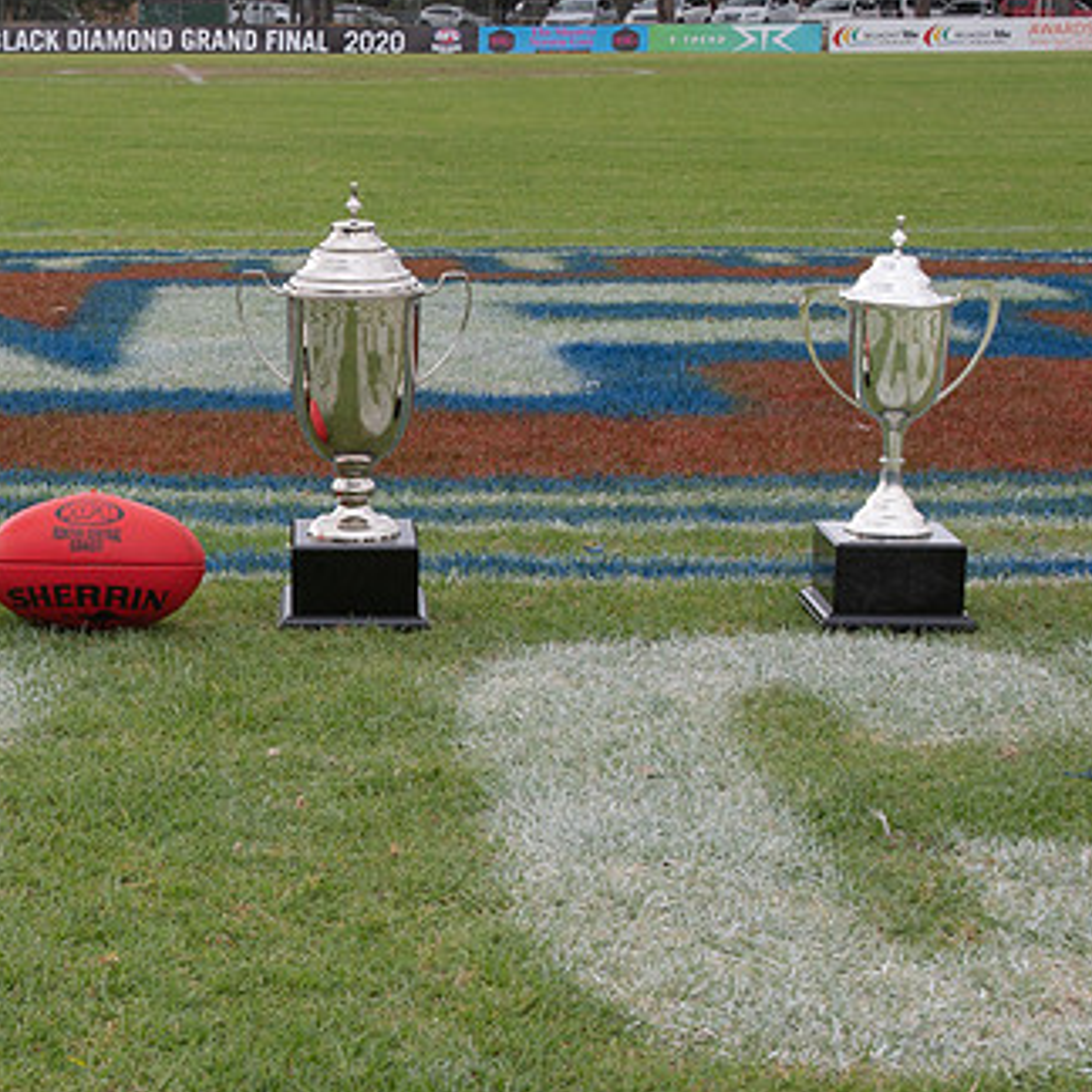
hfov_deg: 17.6
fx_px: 3462
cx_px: 64
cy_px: 556
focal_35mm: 97
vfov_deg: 17.9
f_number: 9
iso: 200
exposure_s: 1/200
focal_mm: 30
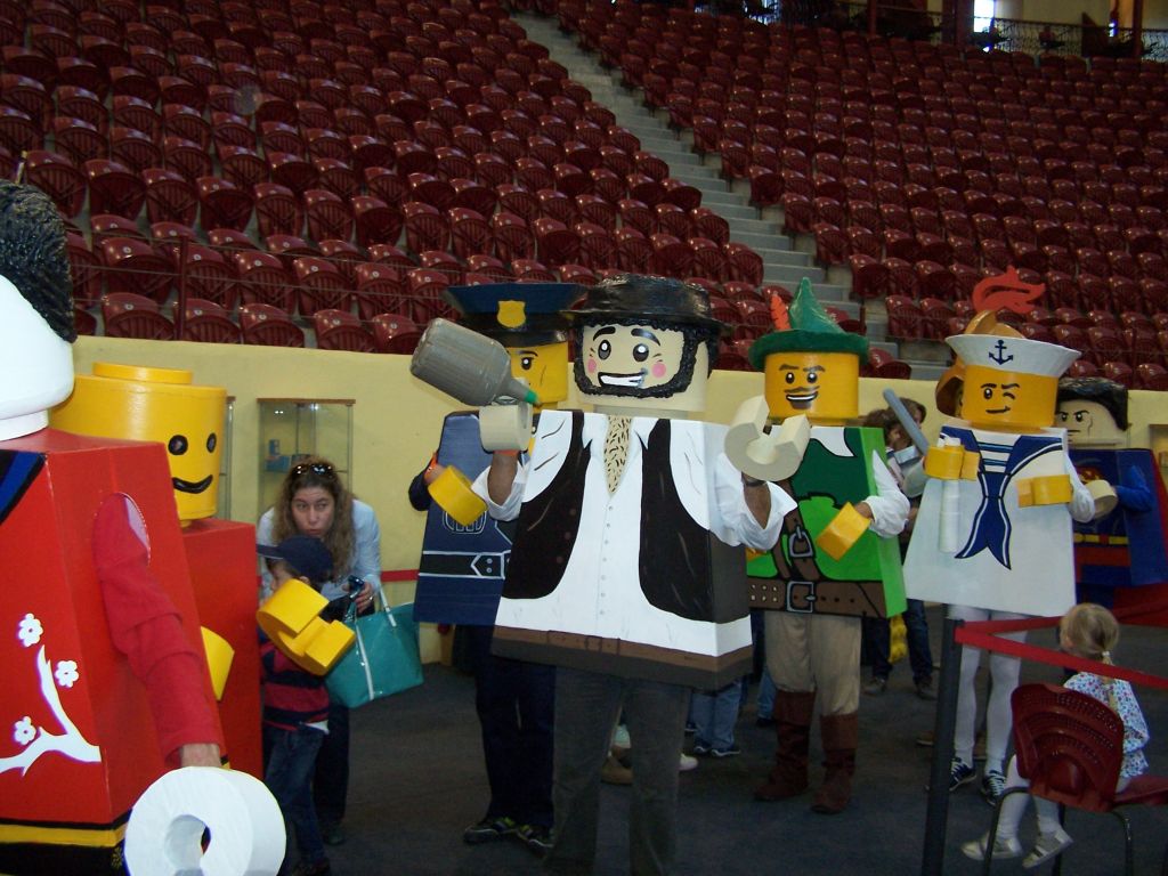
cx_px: 584
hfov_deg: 49.0
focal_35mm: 38
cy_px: 438
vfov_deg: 37.7
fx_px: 1282
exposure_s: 1/60
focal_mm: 6.3
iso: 140
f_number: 2.8
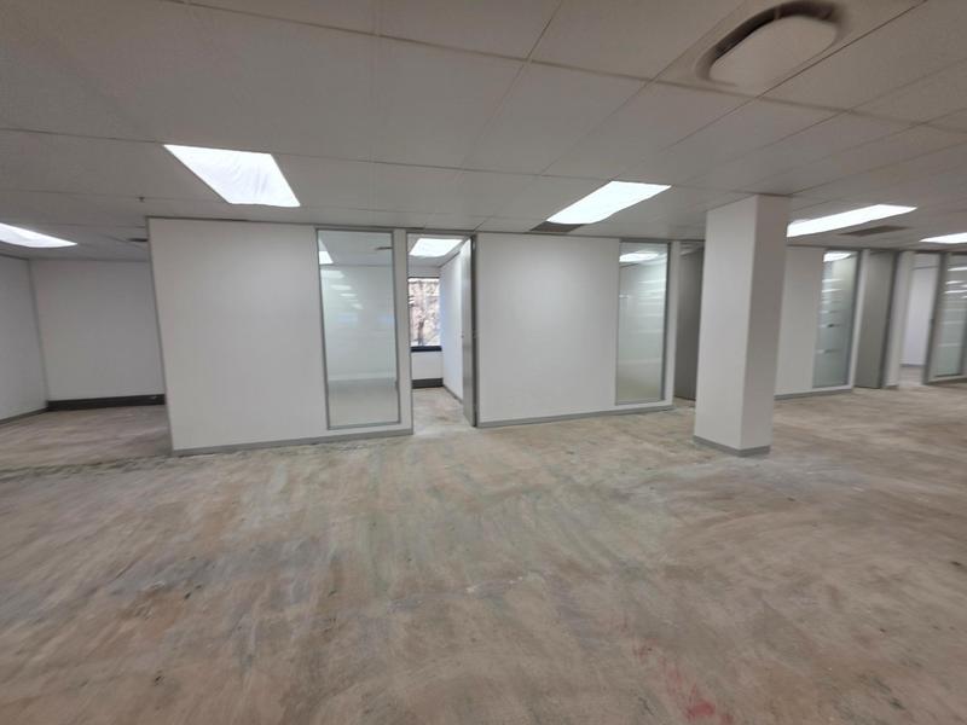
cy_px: 362
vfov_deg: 89.9
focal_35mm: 13
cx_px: 484
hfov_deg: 106.2
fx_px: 363
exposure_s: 1/100
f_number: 1.9
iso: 40
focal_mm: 2.2
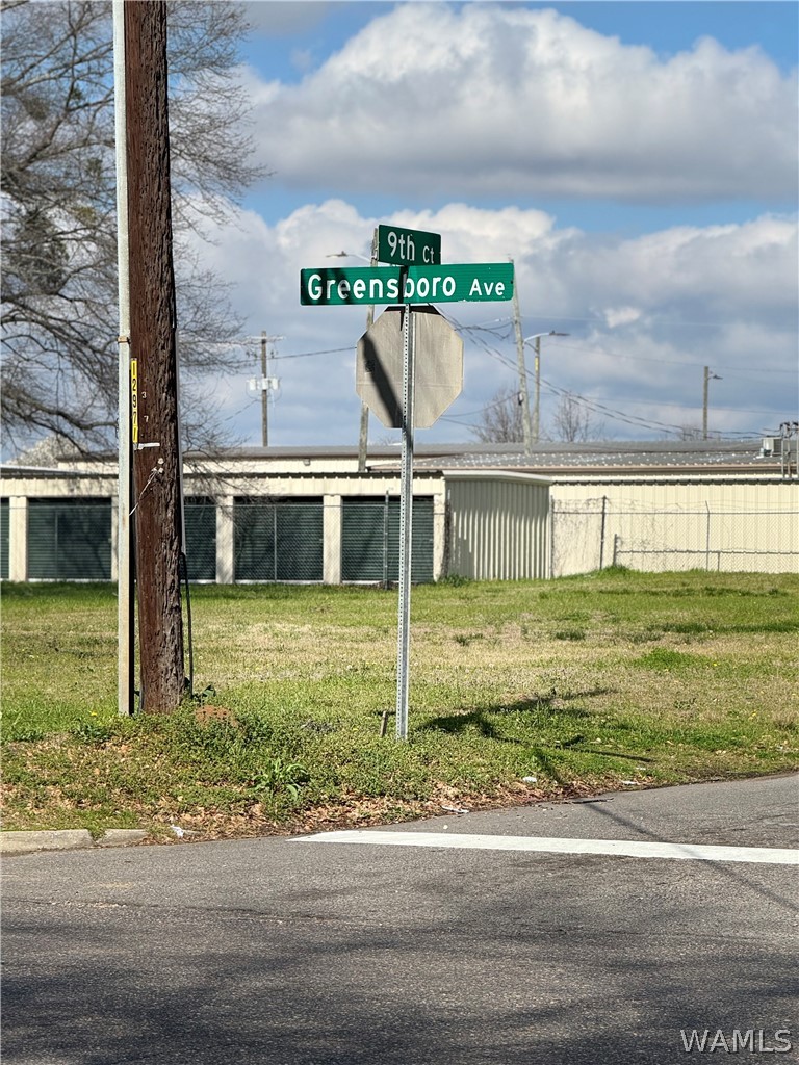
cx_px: 400
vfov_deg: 16.4
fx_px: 3693
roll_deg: +0.5
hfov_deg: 12.3
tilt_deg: +0.2
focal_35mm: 120
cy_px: 532
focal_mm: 15.66
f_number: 2.8
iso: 50
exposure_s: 1/2611
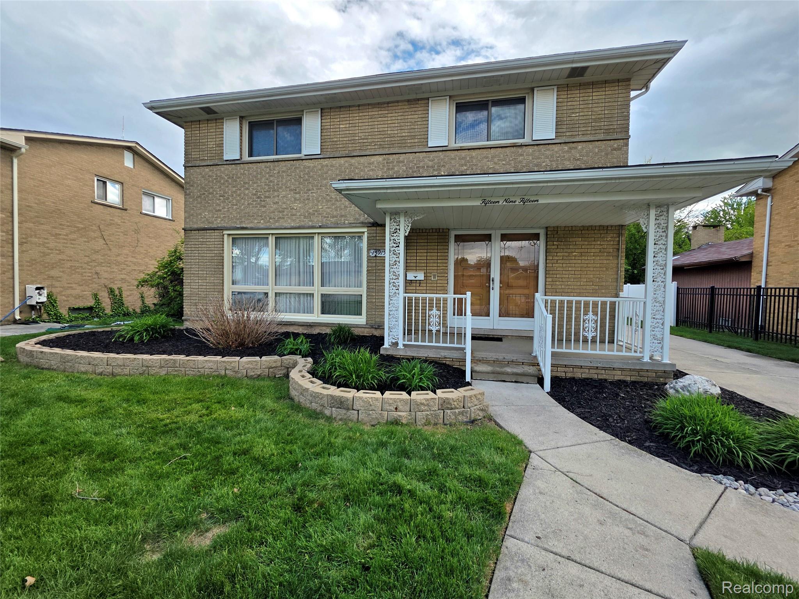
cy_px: 300
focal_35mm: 13
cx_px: 400
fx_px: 300
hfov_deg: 106.2
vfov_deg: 89.9
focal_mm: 2.2
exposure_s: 1/909
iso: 40
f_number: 1.9
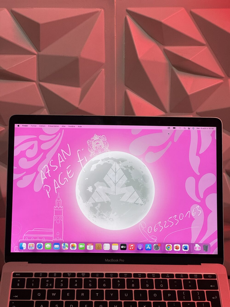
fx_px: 682
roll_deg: +0.0
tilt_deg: -15.5
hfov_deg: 19.1
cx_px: 115
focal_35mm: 77
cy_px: 154
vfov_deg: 25.3
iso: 125
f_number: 2.8
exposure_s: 1/100
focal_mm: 9
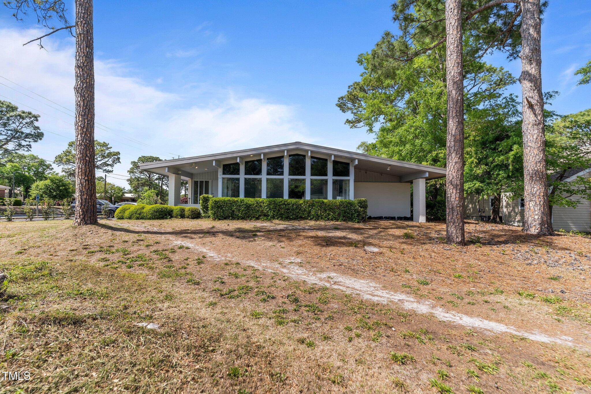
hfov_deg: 93.3
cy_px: 197
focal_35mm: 17
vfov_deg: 70.4
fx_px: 279
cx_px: 296
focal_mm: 17
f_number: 9
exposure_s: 1/320
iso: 160
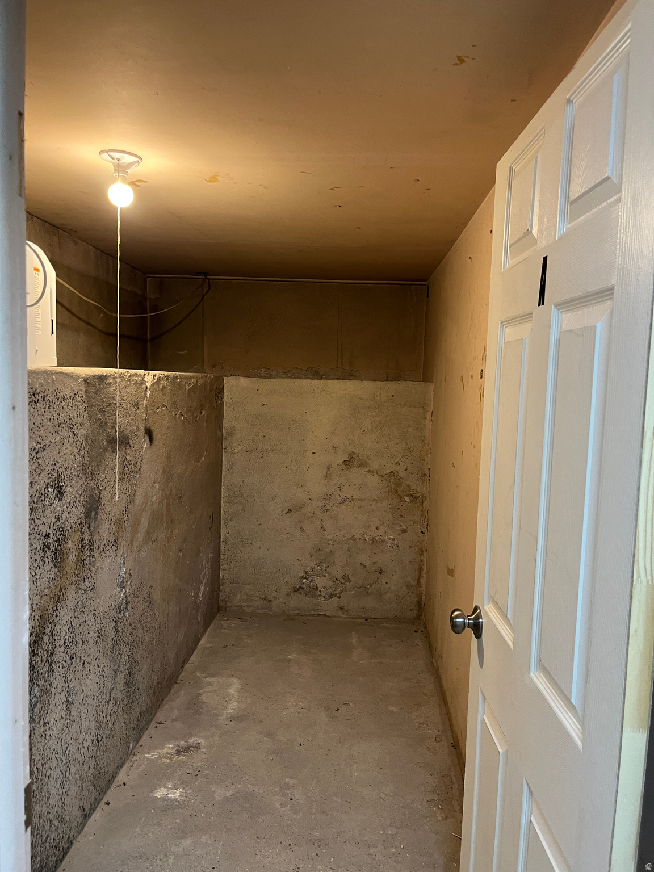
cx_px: 327
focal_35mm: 26
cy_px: 436
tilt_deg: -5.2
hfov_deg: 53.1
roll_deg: -3.2
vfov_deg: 67.3
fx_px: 655
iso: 250
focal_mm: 5.1
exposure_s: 1/60
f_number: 1.6
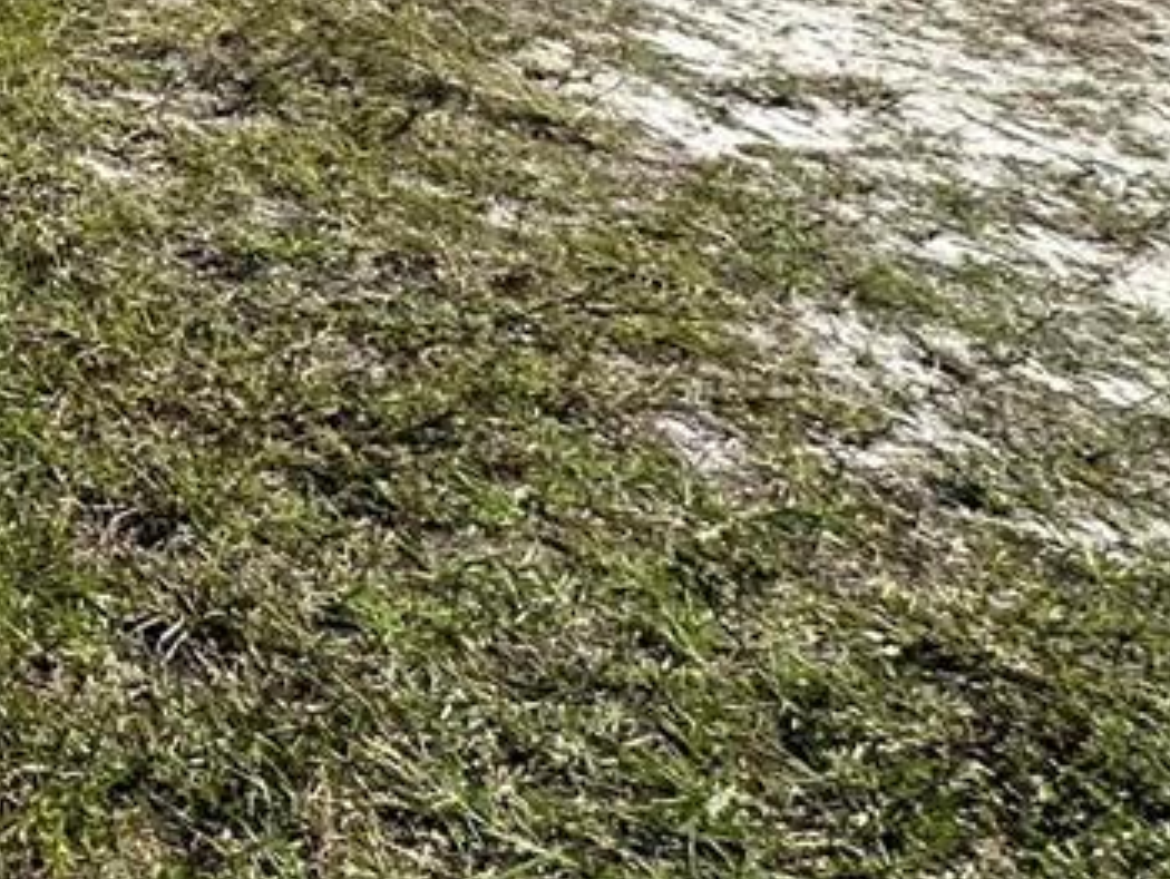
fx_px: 2165
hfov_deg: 19.0
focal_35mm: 64
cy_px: -739
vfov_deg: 17.9
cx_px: -1150
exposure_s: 1/1595
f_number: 2.2
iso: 50
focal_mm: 2.22
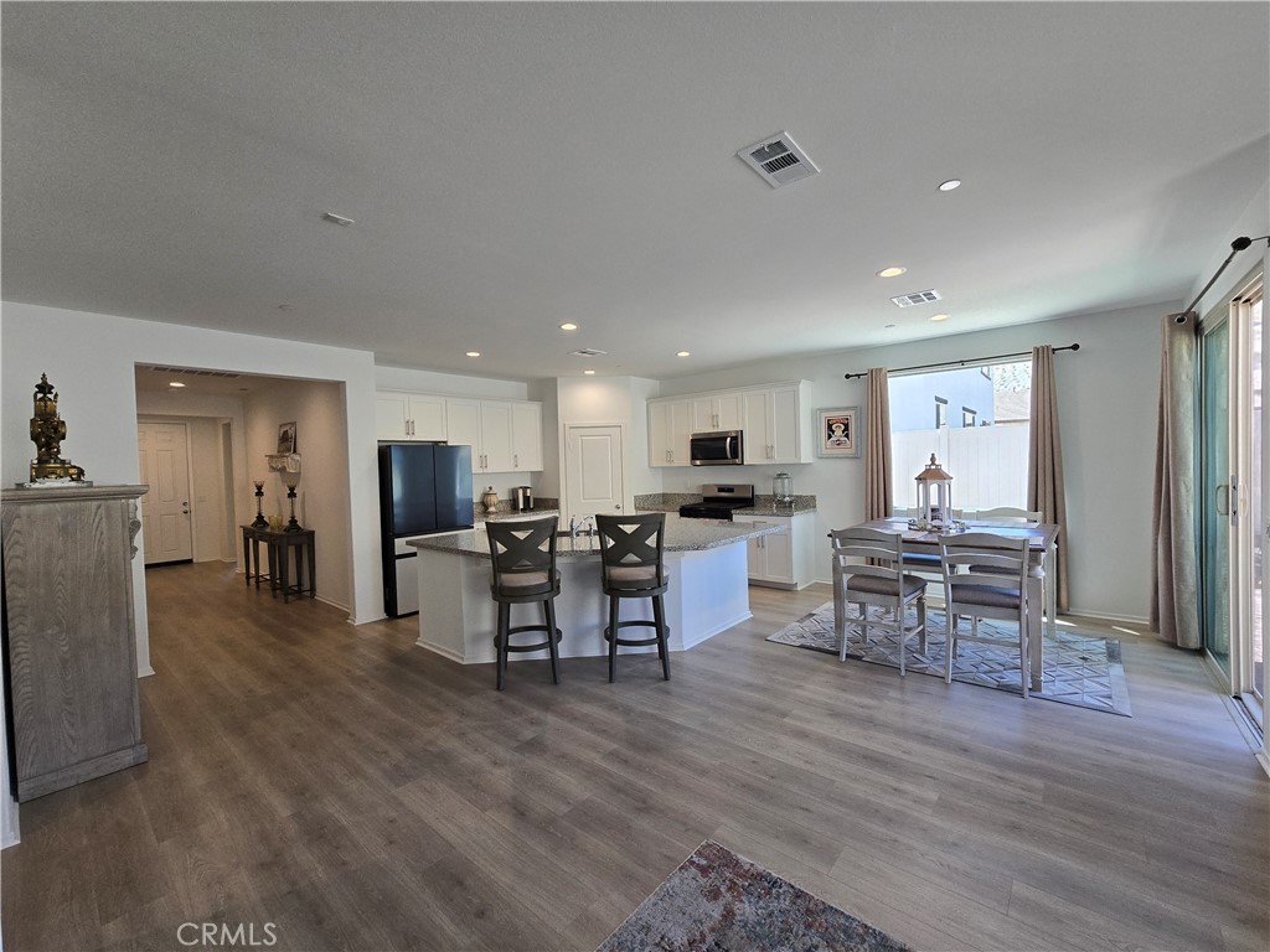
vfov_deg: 89.9
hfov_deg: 106.2
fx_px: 477
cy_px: 476
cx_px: 635
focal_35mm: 13
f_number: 2.2
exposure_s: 1/60
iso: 50
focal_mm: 2.2
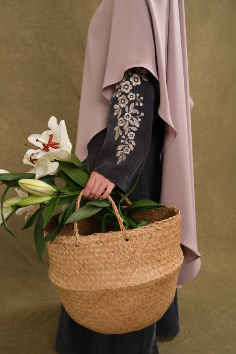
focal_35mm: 35
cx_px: 118
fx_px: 344
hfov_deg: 37.9
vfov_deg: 54.4
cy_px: 177
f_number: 4.5
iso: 250
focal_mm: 23
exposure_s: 1/125
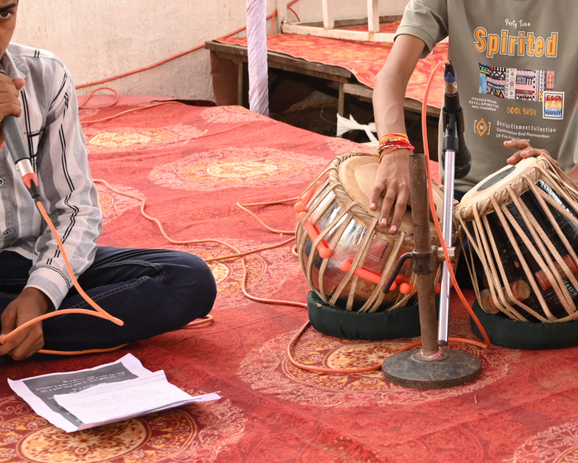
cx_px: 421
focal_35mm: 87
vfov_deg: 17.6
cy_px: 160
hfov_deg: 21.8
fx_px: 1488
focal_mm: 41
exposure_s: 1/160
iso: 800
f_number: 6.3
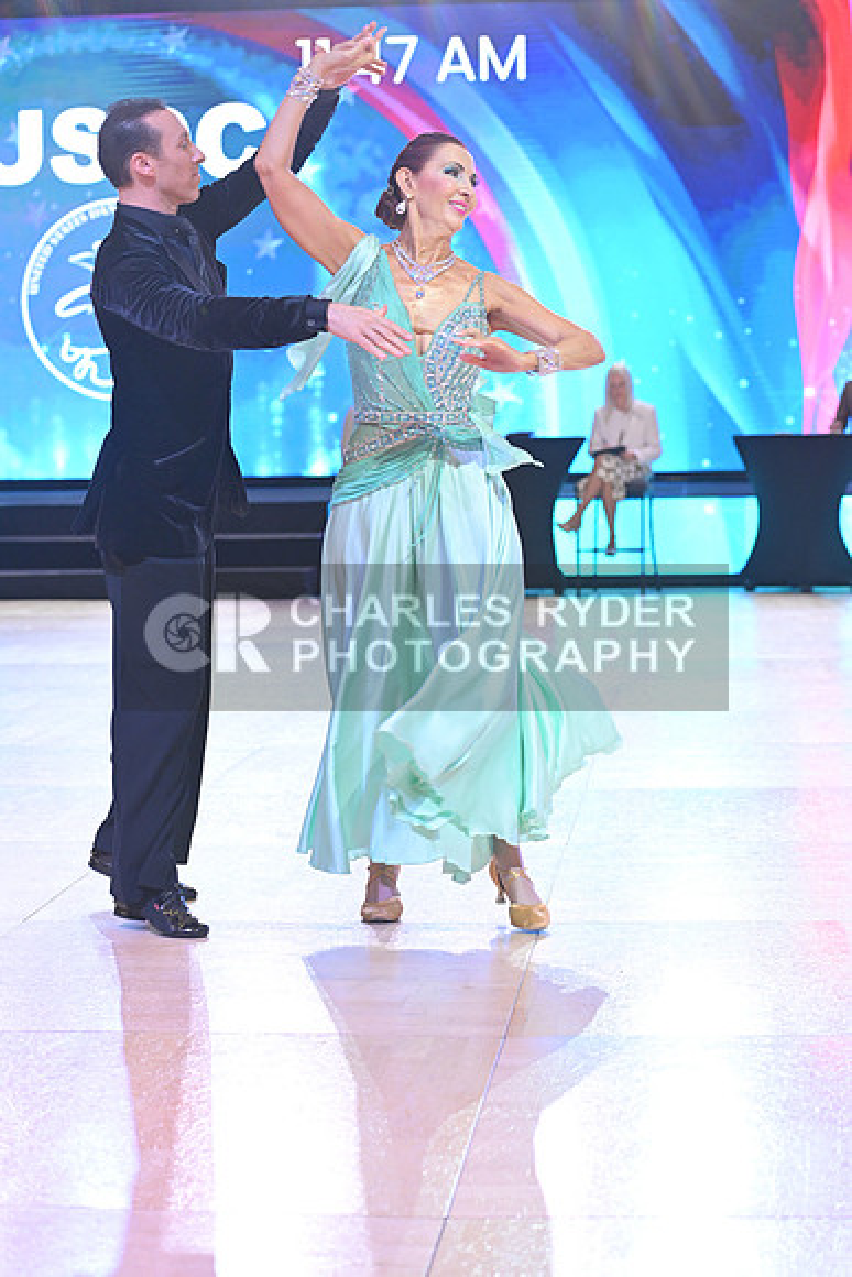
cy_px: 638
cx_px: 426
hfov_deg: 17.5
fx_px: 2767
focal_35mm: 78
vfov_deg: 26.0
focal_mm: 78
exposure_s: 1/200
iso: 2000
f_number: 4
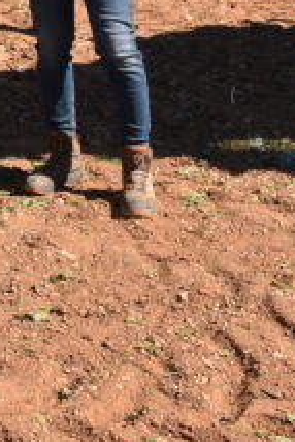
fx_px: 1190
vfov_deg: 19.8
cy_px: -78
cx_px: -371
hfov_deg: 11.9
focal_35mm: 97
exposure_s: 1/400
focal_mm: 18
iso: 200
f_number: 10
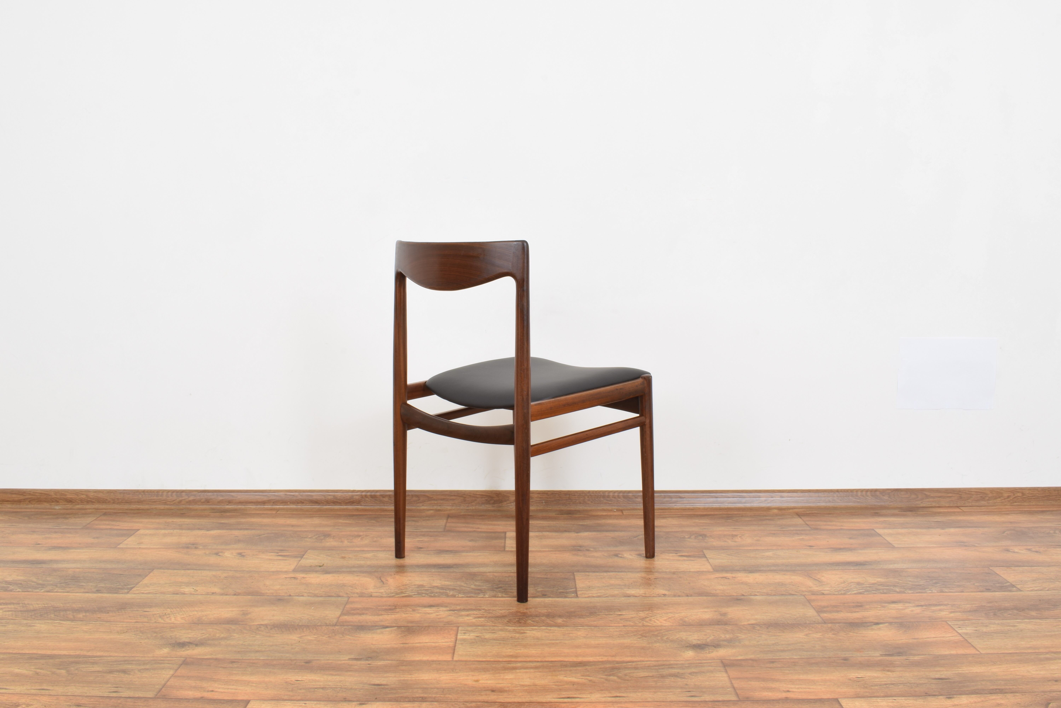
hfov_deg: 57.2
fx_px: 973
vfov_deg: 40.0
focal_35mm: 33
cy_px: 354
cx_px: 530
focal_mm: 22
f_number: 25
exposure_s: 5
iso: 100
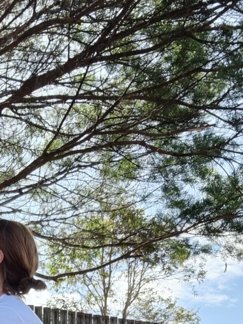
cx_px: 28
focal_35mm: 70
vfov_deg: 25.3
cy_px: 376
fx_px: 655
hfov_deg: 20.6
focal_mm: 3.3
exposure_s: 1/453
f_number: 2.2
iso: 50
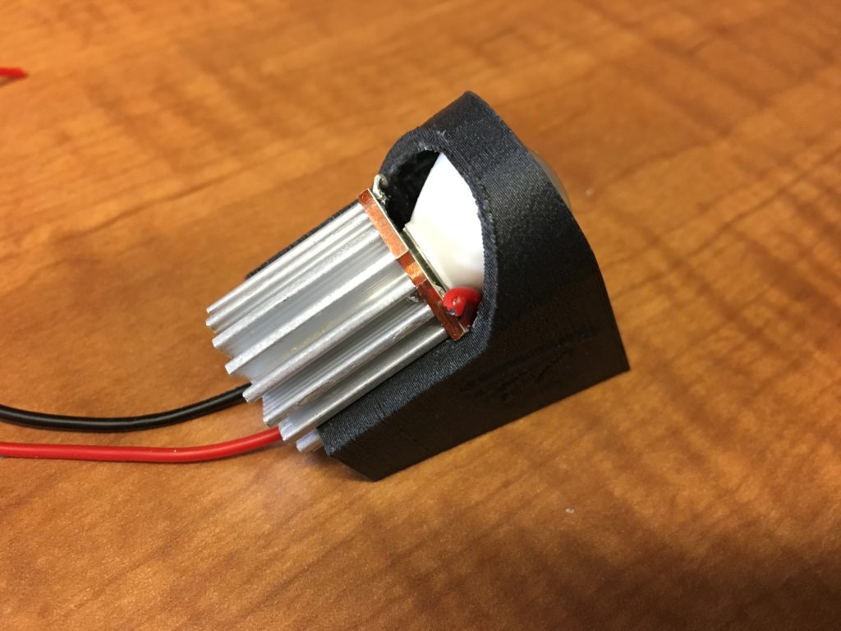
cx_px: 420
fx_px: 705
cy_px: 316
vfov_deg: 48.2
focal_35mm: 29
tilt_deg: -51.4
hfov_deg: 61.7
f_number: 2.2
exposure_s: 1/24
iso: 200
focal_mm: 4.15
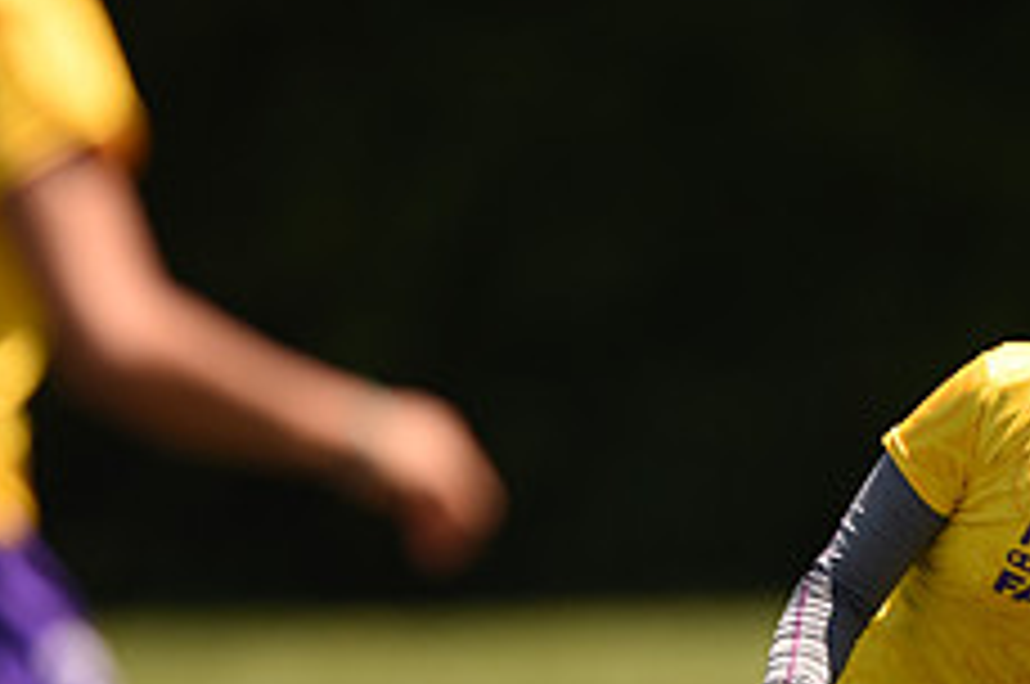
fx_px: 28970
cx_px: 1120
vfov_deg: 1.4
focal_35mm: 1014
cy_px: 506
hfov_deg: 2.0
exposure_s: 1/1250
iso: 100
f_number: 2.8
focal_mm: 400
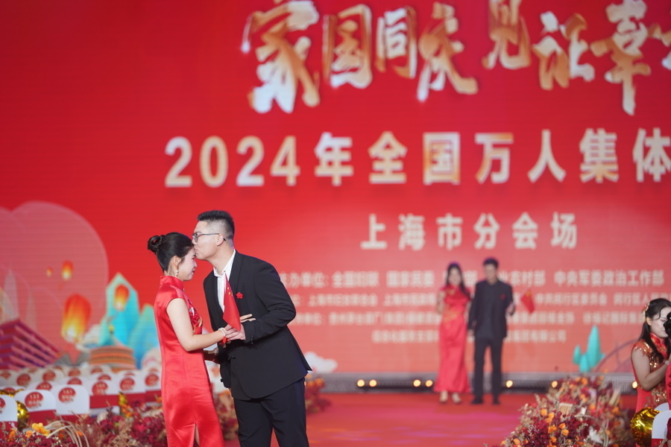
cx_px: 336
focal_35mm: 156
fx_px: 2907
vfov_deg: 8.8
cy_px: 224
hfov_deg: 13.2
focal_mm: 156
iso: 400
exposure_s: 1/250
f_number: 2.8
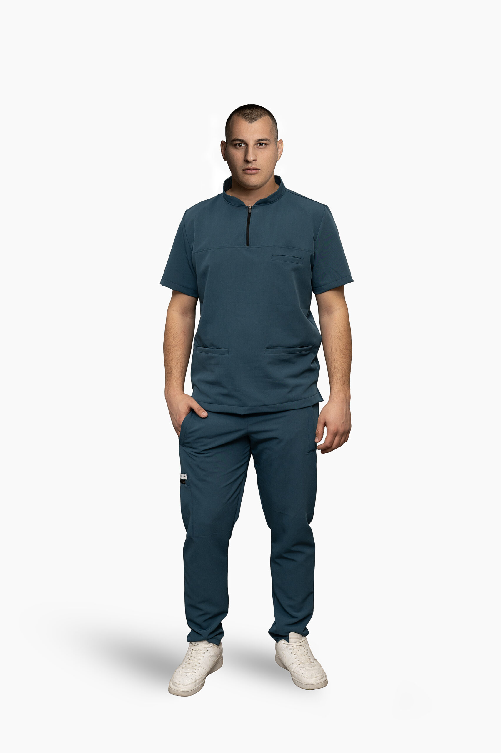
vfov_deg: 39.6
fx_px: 1045
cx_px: 250
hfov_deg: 27.0
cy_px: 376
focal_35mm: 50
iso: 400
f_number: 4.5
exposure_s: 1/125
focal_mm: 50
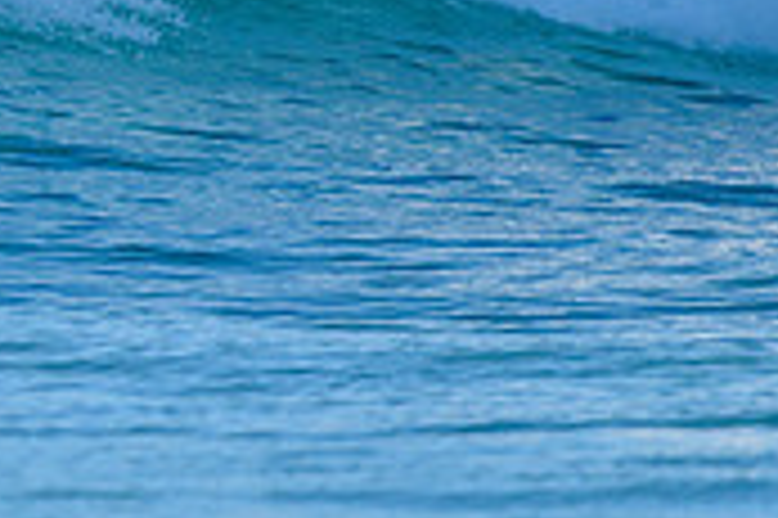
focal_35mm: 1676
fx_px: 36185
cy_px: -282
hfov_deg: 1.2
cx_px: -459
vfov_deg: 0.8
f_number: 5.6
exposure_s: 1/2000
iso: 400
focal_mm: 500
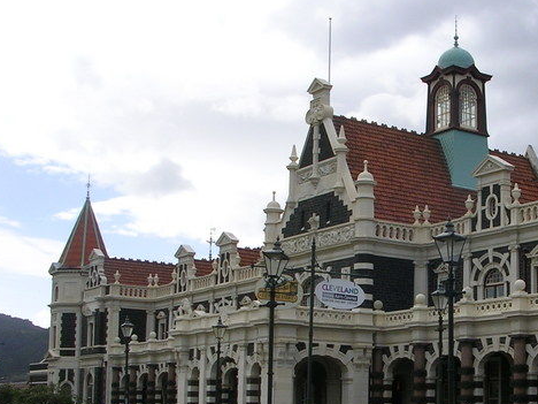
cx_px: 426
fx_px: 1010
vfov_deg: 22.5
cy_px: 276
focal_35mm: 65
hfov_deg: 29.2
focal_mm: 5.8
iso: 50
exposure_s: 1/355
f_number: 5.6
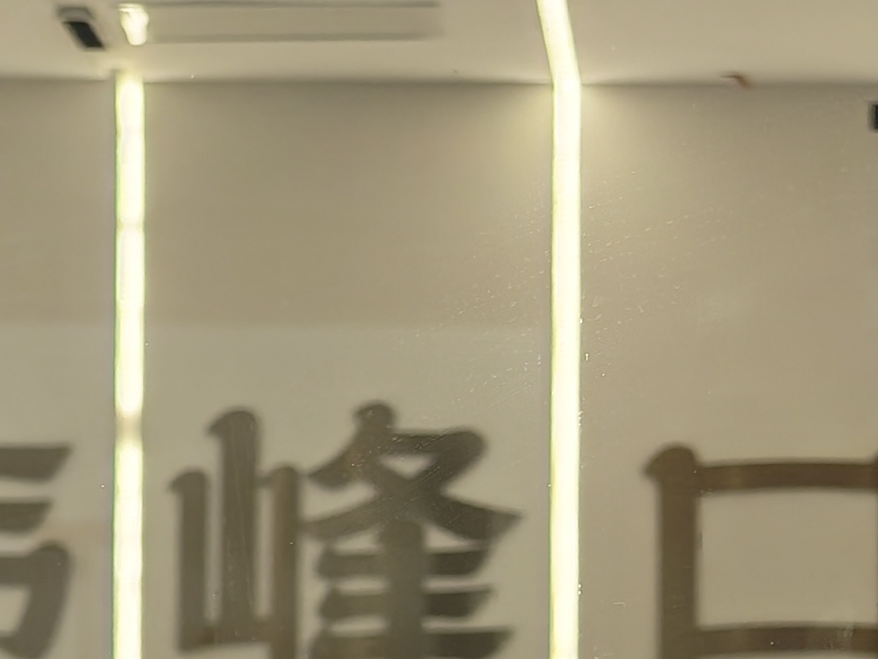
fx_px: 7737
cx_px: 581
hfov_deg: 6.5
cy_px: 1061
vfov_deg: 4.8
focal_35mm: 305
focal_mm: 13.3
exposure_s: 1/50
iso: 100
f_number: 2.5
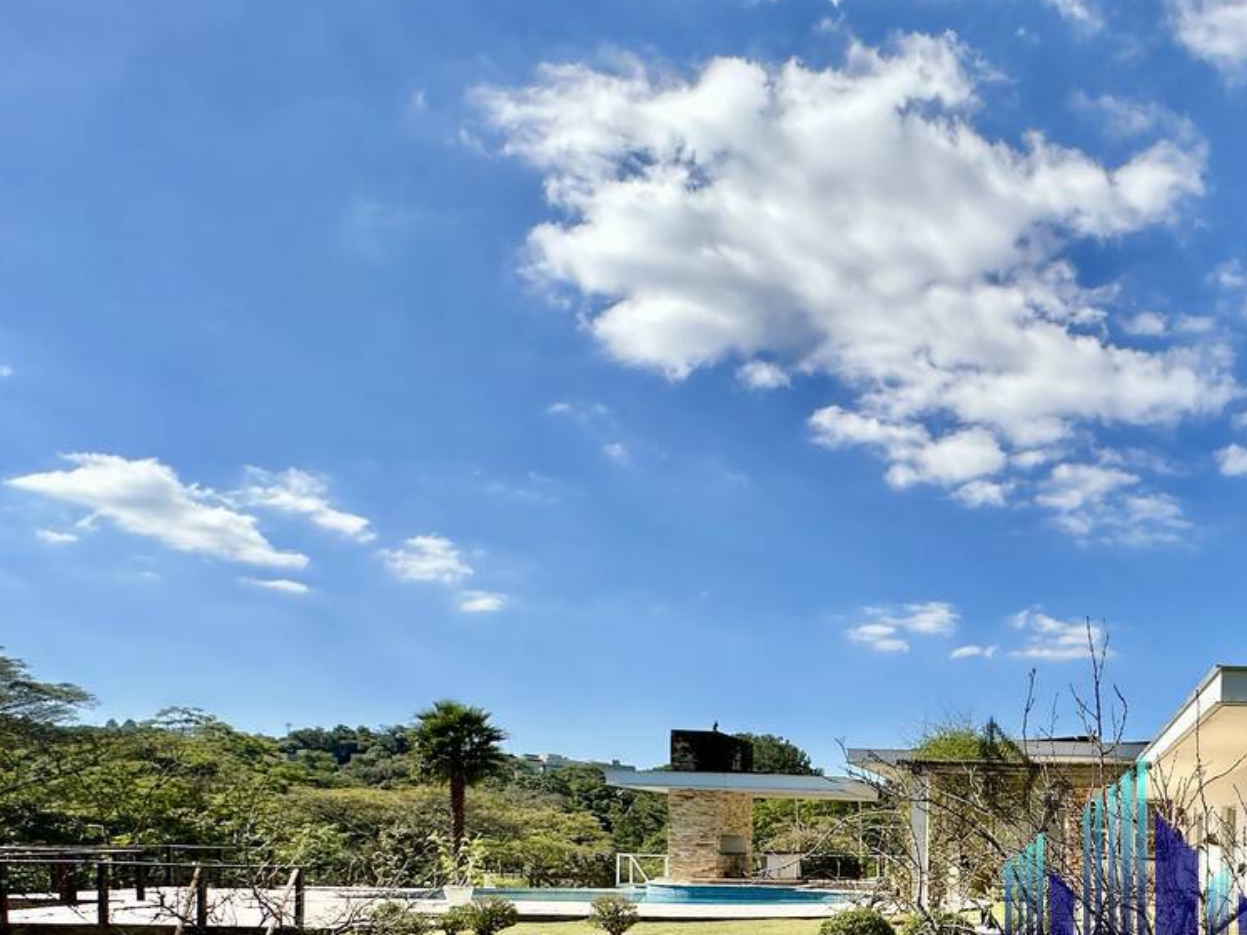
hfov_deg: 56.3
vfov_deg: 45.5
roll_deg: -1.8
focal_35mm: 27
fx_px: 972
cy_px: 877
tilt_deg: -1.4
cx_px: 1125
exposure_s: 1/1887
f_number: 2.2
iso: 50
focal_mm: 2.22
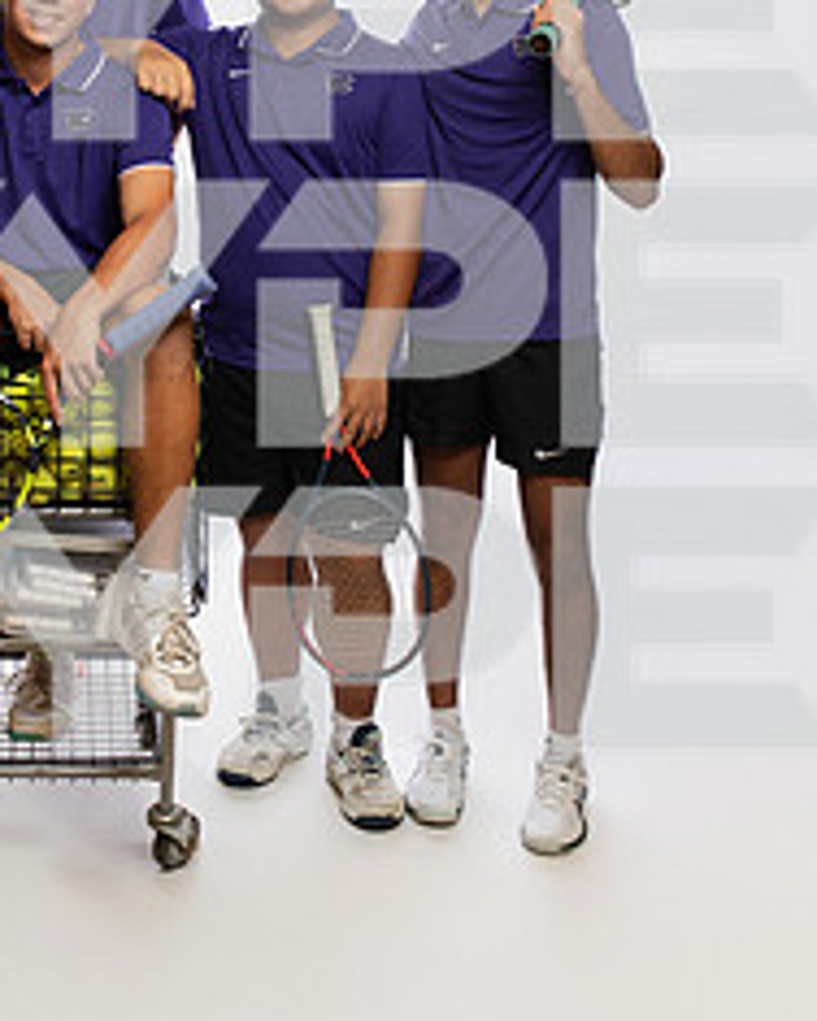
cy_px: 317
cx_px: 209
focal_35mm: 54
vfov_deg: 34.3
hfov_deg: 27.7
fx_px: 1632
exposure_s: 1/250
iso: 640
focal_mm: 30
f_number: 5.6
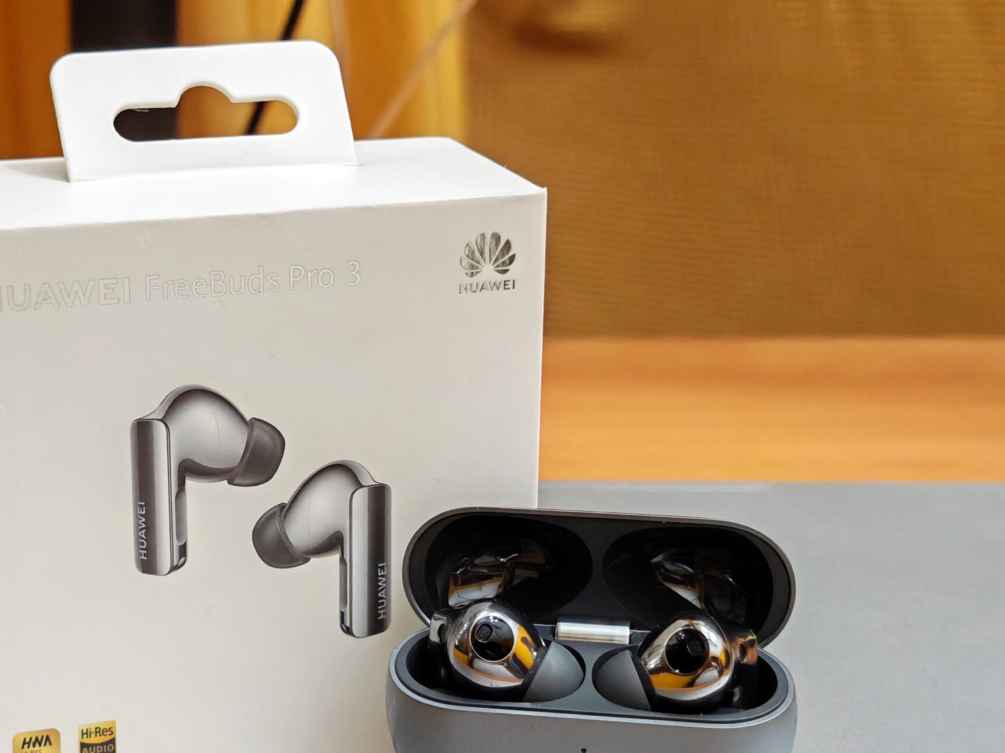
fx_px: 2351
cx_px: 366
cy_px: 478
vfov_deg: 18.2
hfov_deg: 24.0
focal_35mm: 81
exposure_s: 1/60
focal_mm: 7.62
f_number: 2.4
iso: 500
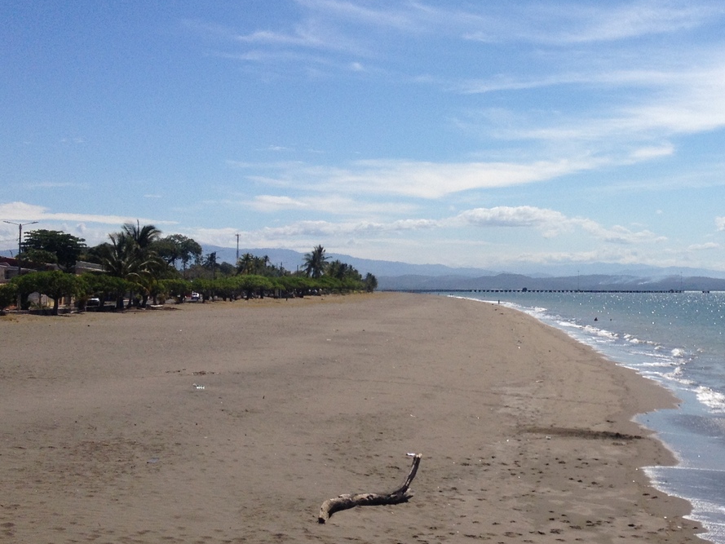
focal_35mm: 63
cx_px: 626
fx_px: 1320
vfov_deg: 23.3
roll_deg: -0.1
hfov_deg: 29.7
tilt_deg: +0.0
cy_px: 219
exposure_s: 1/4255
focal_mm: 4.28
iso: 50
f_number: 2.4
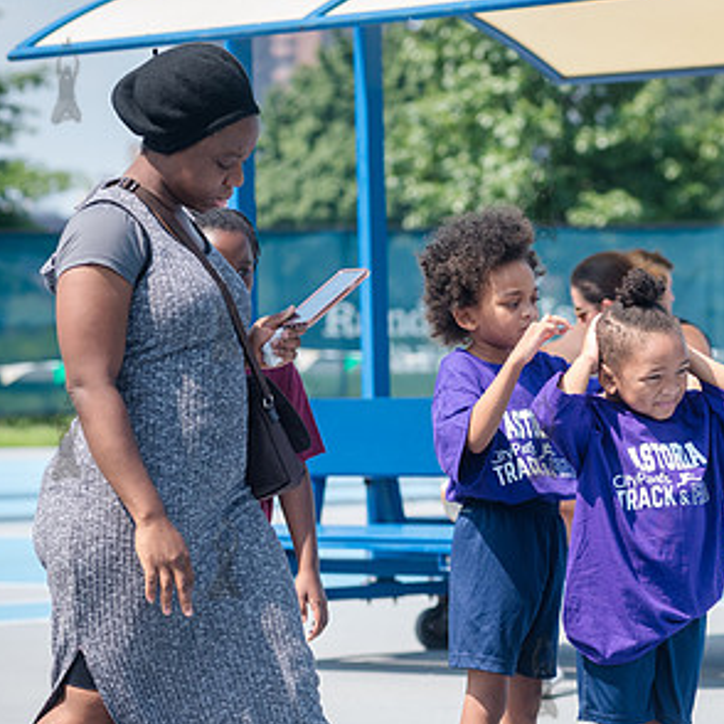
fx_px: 4756
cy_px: 437
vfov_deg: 8.7
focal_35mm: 201
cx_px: 542
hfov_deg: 8.7
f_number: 5
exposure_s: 1/1000
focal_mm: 120
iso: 400
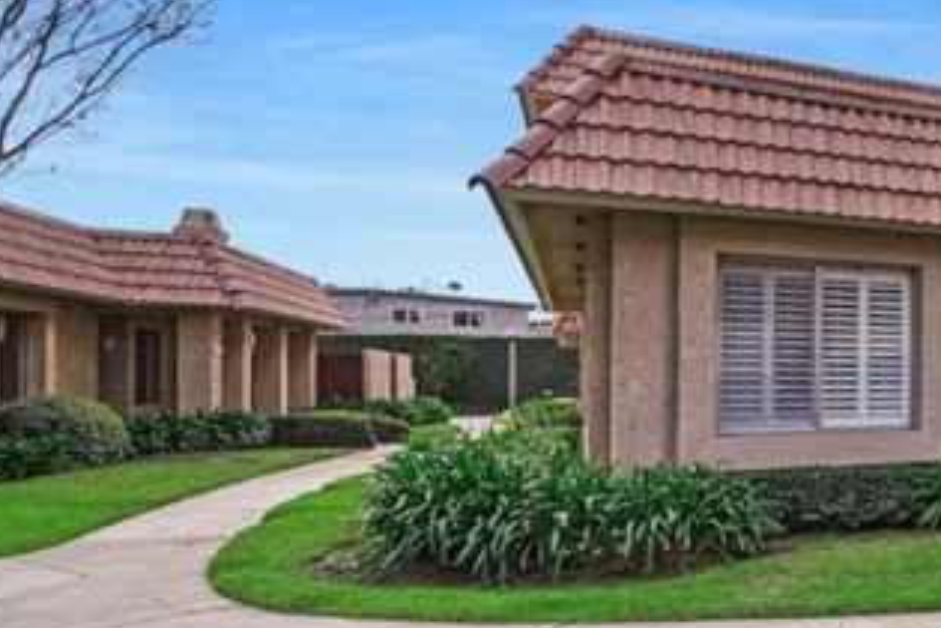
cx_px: 1138
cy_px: 407
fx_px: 836
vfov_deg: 40.7
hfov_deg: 40.4
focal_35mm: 32
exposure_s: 1/200
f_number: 4.5
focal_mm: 12
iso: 100
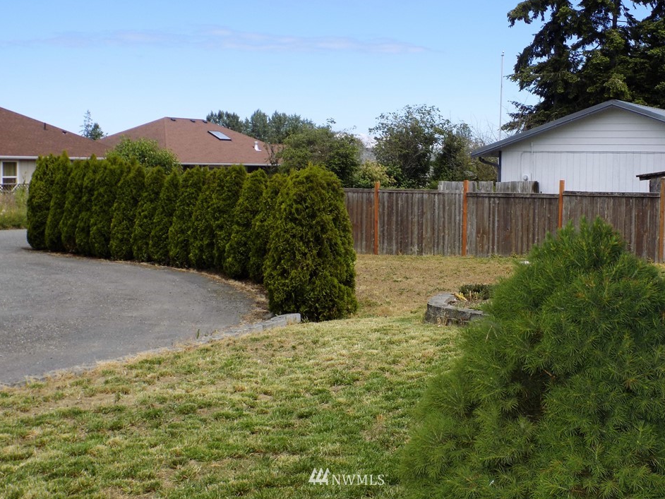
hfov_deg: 38.2
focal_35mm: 50
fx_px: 961
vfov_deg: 29.1
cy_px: 232
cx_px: 348
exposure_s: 1/640
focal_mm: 8.1
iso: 80
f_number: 3.7
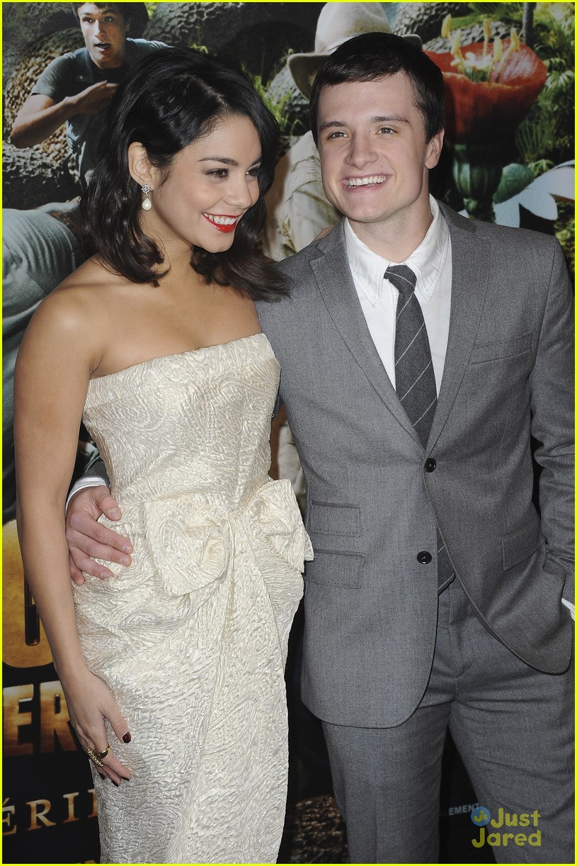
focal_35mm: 82
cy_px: 433
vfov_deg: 24.8
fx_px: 1971
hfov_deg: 16.7
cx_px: 288
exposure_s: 1/250
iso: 400
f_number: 8
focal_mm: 82
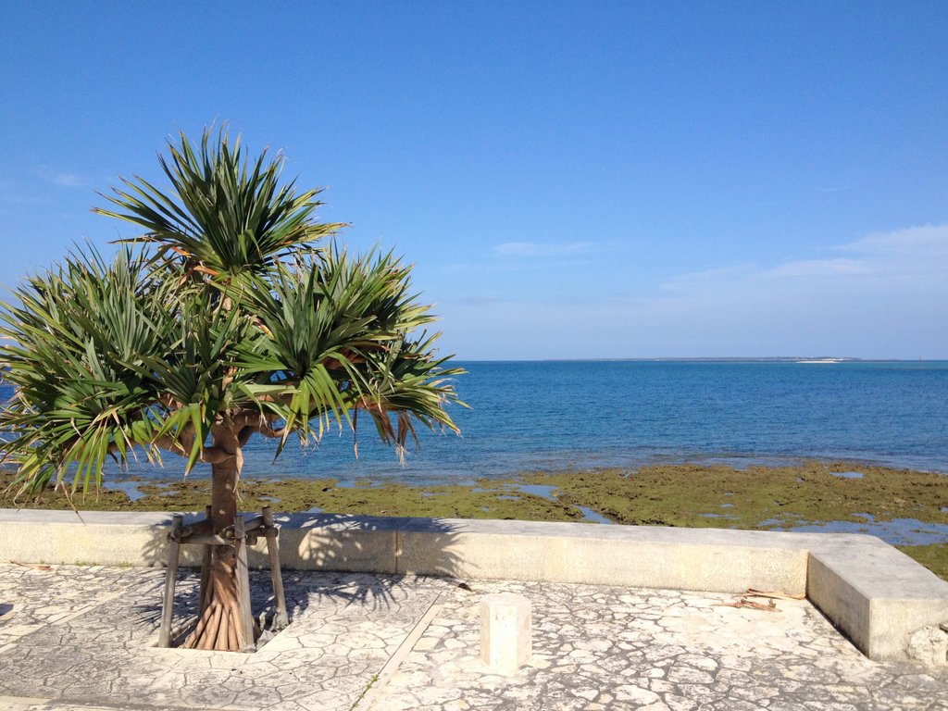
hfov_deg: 52.6
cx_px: 474
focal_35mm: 35
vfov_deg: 40.7
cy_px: 356
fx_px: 959
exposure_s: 1/2513
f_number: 2.4
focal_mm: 4.28
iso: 50
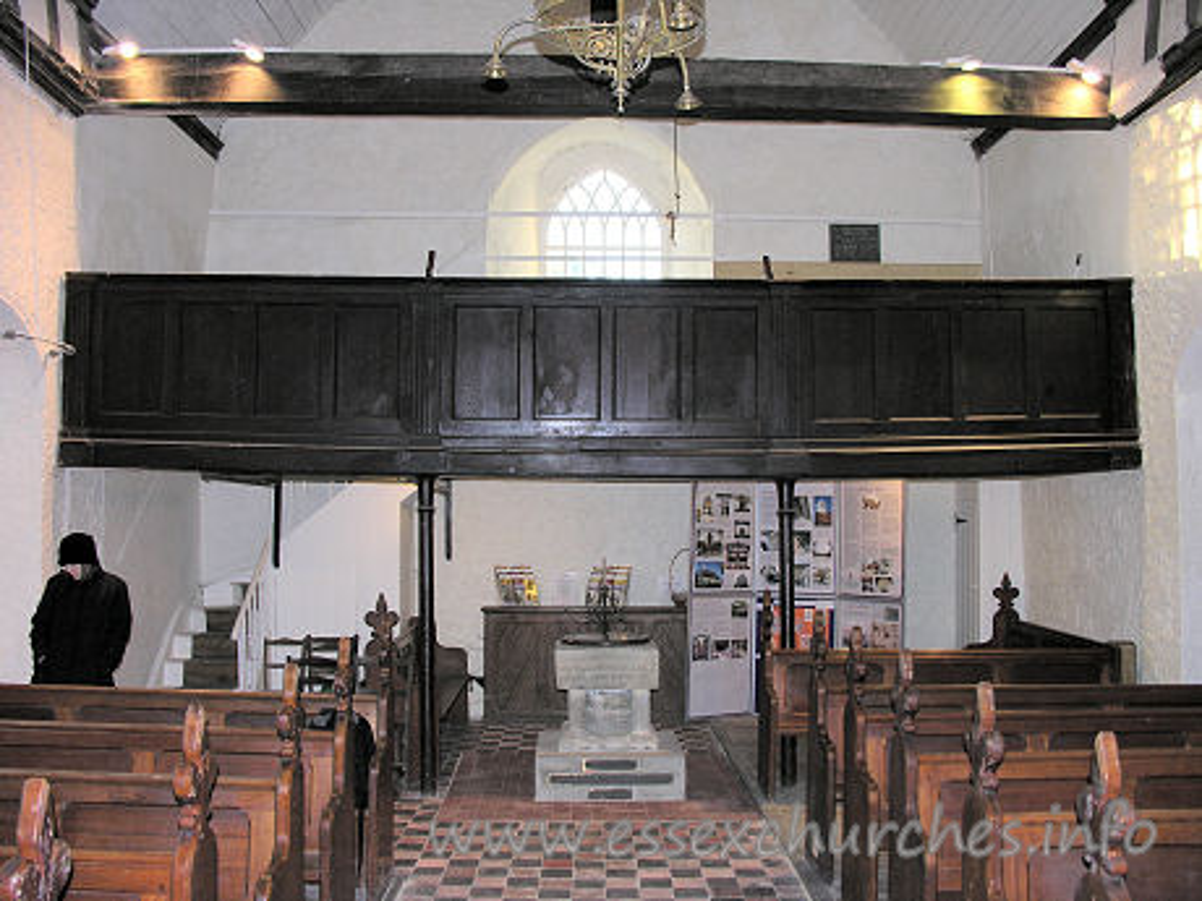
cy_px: 450
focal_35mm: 35
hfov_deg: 52.6
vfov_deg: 40.7
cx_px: 601
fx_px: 1215
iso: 115
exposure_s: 1/60.1
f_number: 2.8
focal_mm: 8.9
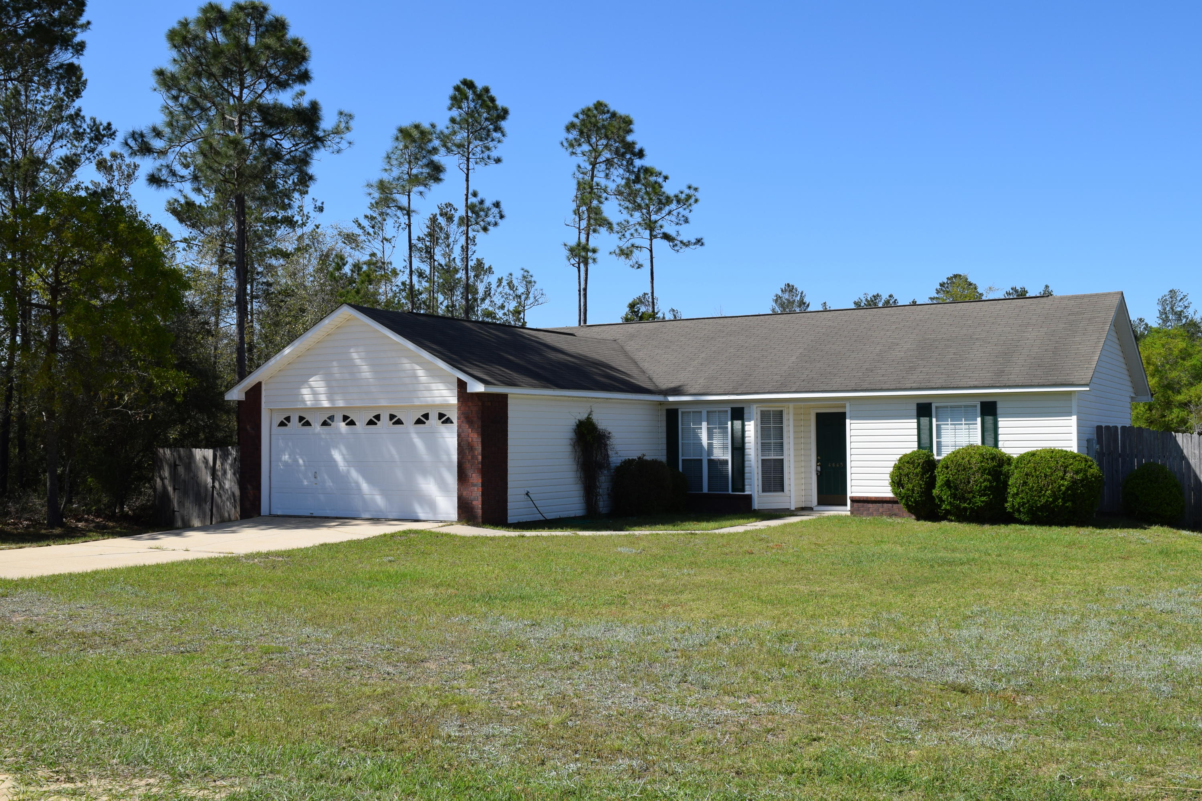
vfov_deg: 35.5
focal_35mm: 38
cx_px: 601
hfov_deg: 51.3
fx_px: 1252
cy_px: 400
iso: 200
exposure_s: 1/400
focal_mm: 25
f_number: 10
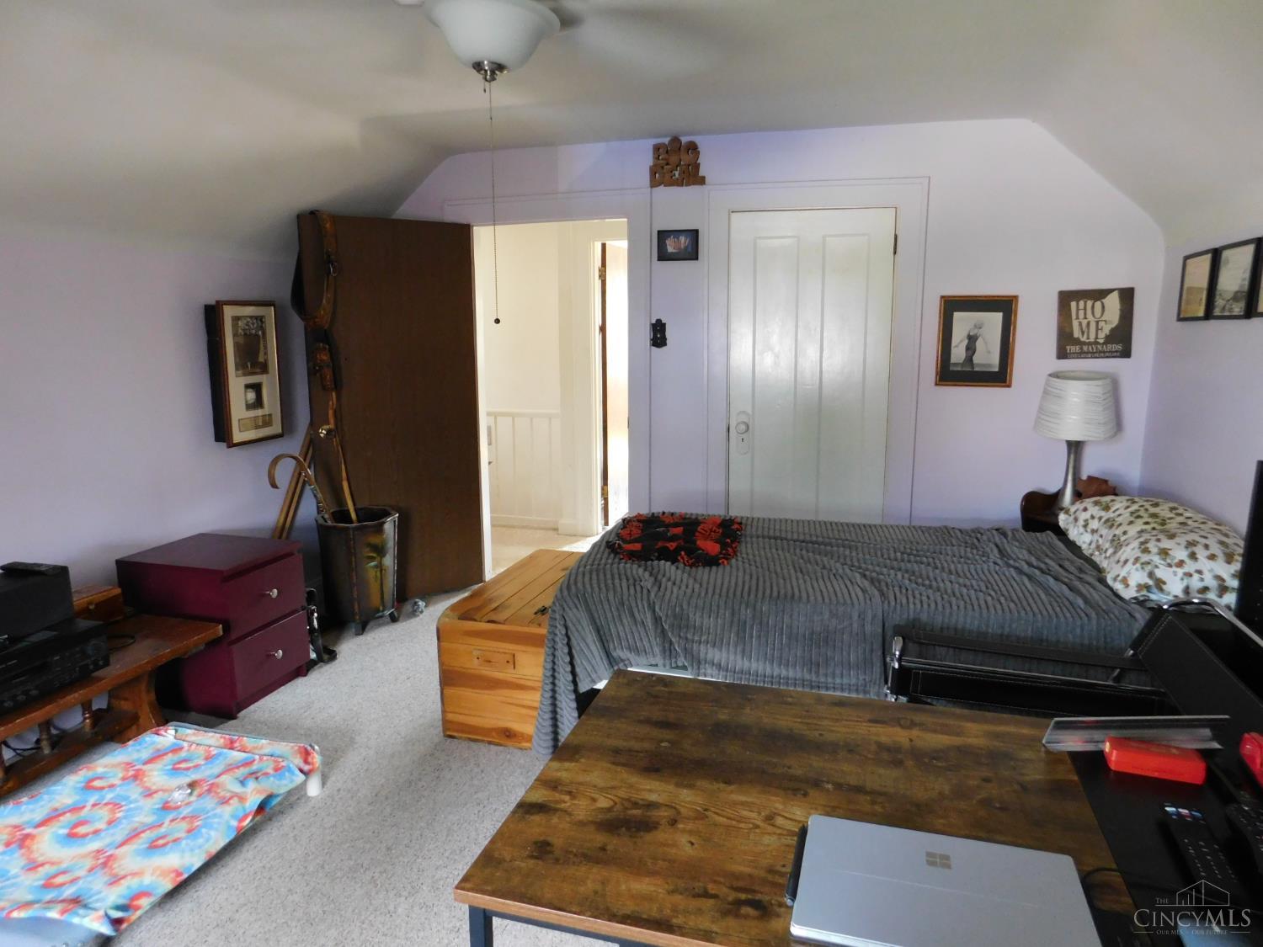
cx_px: 632
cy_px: 474
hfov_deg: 73.9
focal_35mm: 23
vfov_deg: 58.9
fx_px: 839
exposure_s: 1/13
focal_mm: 4
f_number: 3
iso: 400
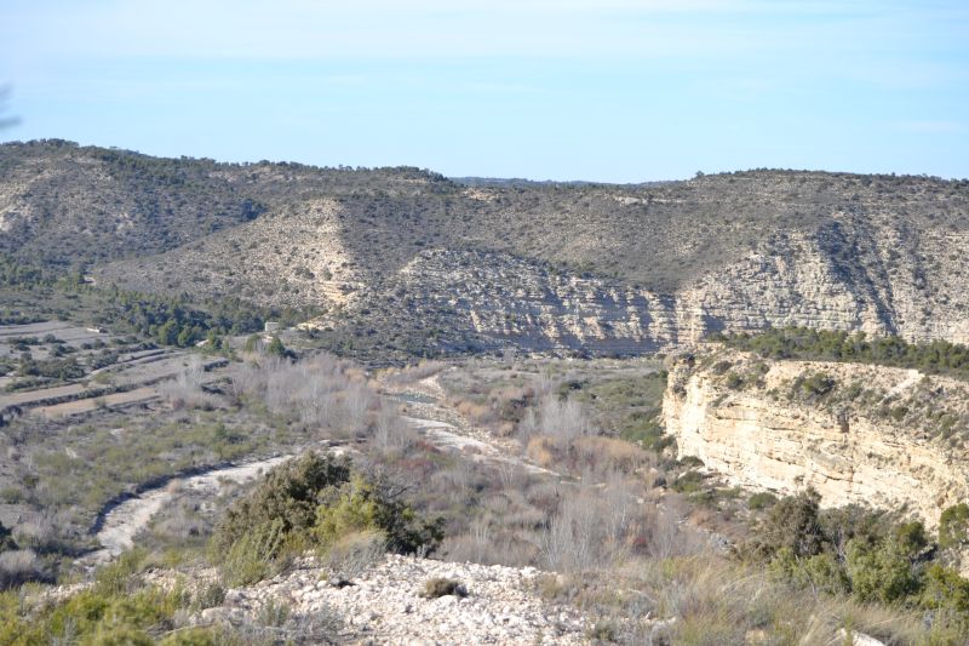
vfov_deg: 16.5
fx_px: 2220
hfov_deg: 24.6
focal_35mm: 82
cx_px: 484
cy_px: 323
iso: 100
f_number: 5.6
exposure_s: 1/320
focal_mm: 55
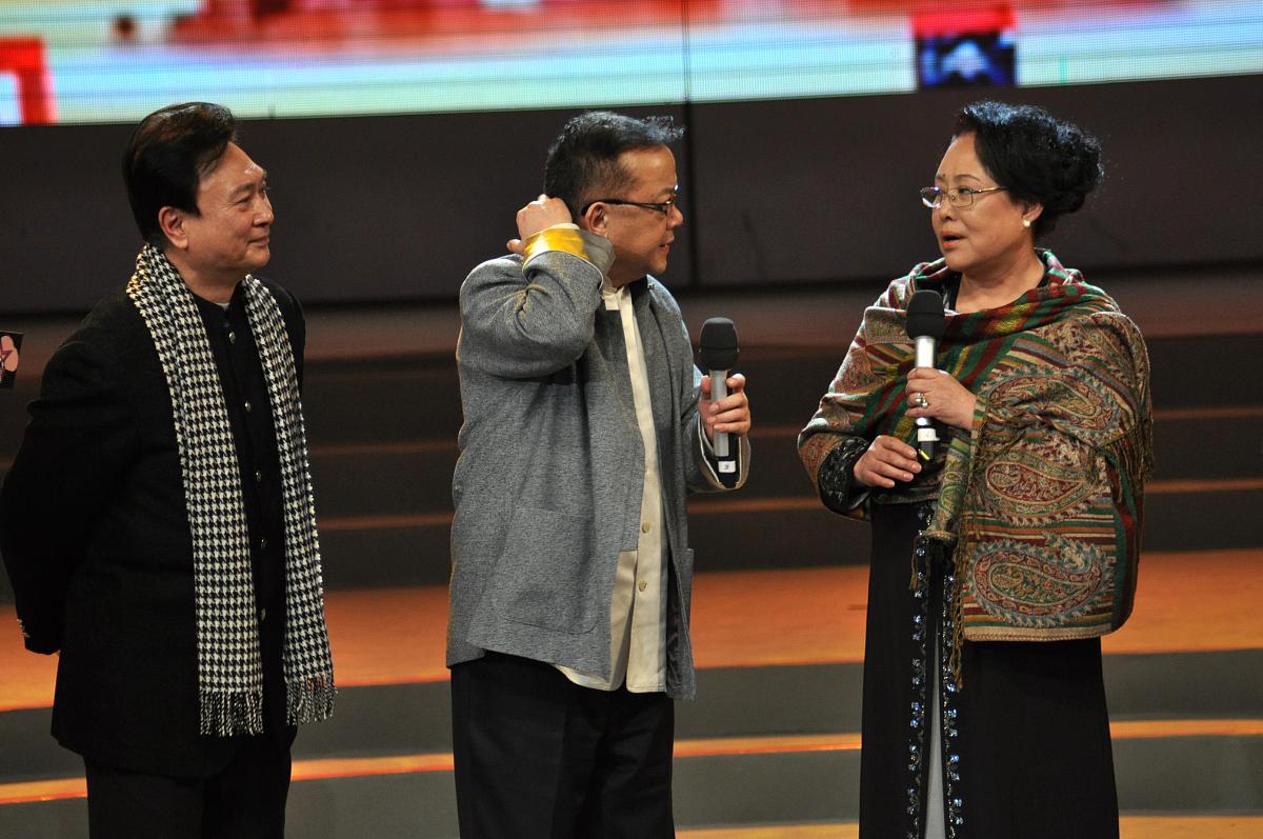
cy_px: 420
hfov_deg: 8.1
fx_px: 8935
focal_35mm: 255
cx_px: 632
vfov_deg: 5.4
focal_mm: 170
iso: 800
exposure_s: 1/160
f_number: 4.8
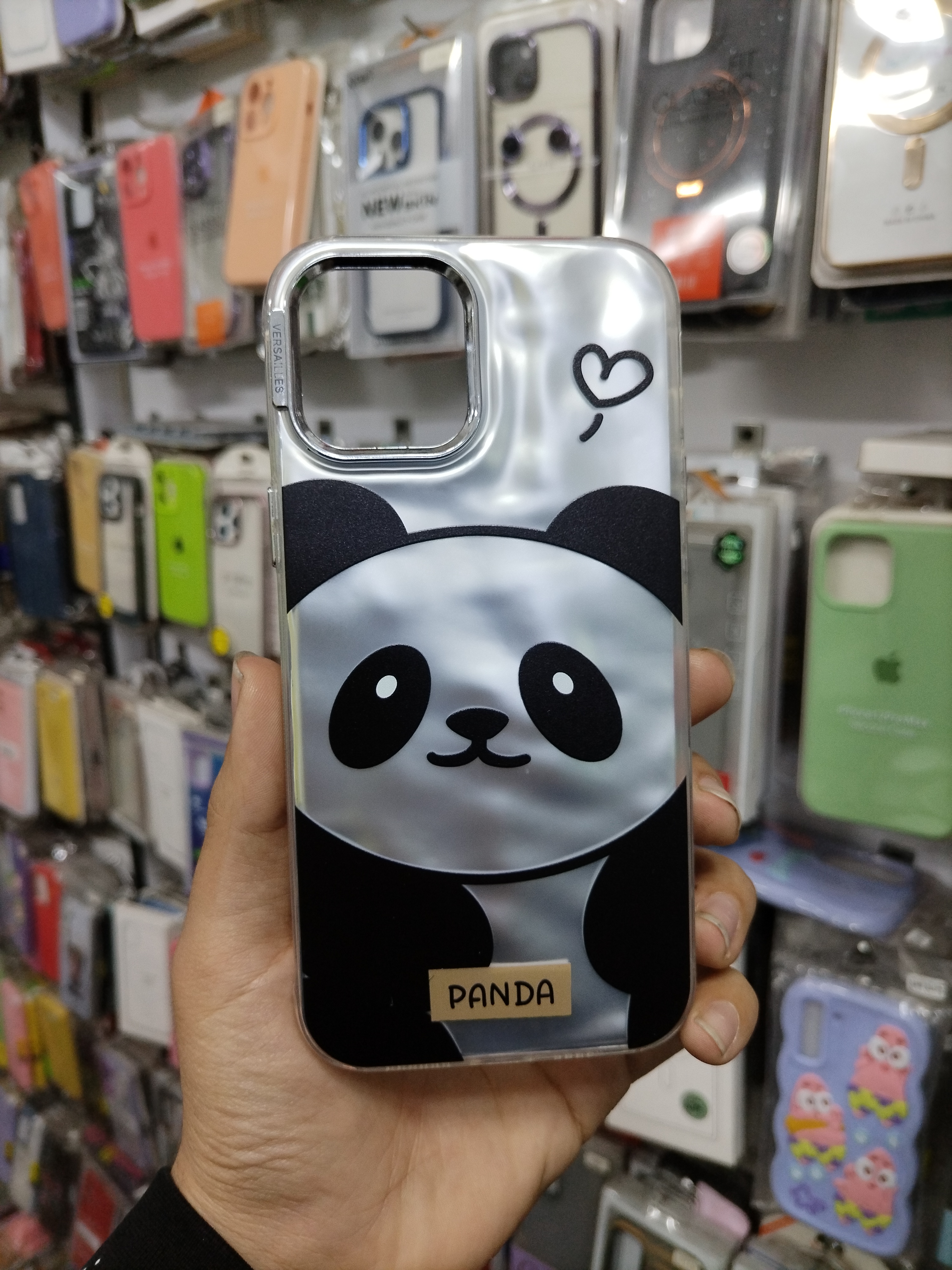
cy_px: 635
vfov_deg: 67.3
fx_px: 953
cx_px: 476
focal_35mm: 26
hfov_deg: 53.1
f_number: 1.8
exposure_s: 1/100
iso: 200
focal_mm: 4.7
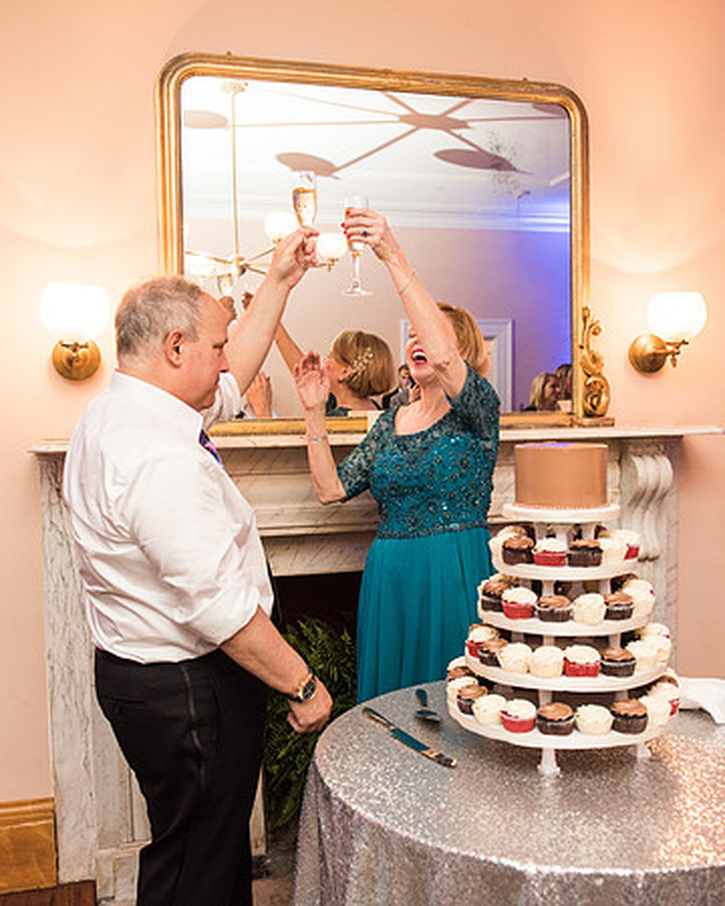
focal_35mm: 34
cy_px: 453
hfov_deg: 43.6
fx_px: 906
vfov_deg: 53.2
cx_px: 368
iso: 640
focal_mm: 24
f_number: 3.2
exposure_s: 1/100
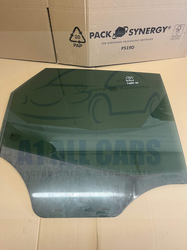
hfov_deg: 53.1
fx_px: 187
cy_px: 125
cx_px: 94
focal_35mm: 26
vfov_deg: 67.3
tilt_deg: -60.3
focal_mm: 5.1
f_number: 1.6
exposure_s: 1/50
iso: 200
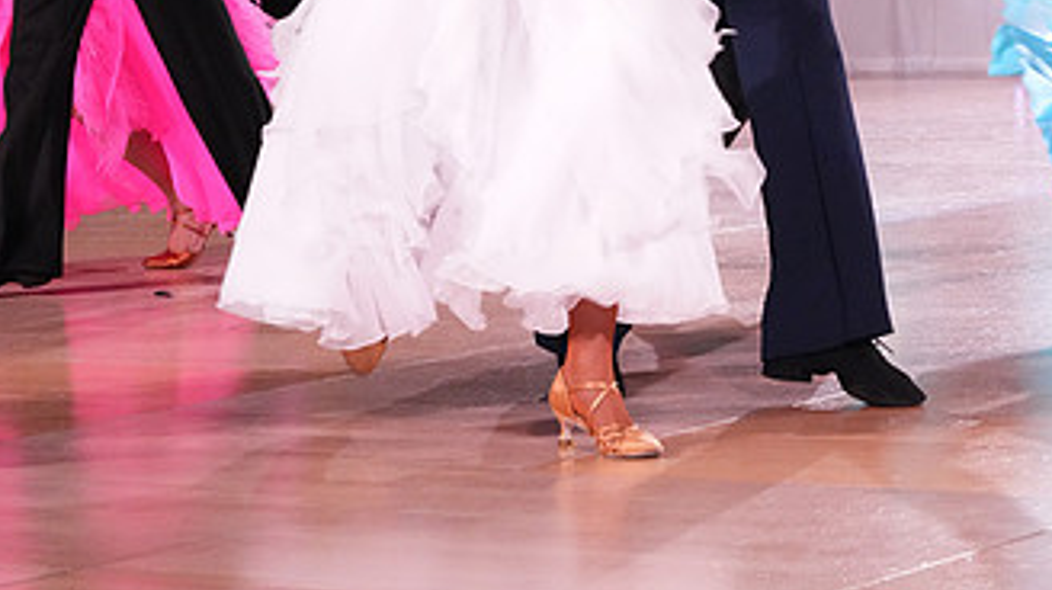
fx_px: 4293
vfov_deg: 7.8
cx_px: 556
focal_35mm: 154
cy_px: -199
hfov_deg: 14.0
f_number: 8
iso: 6400
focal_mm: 83
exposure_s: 1/200
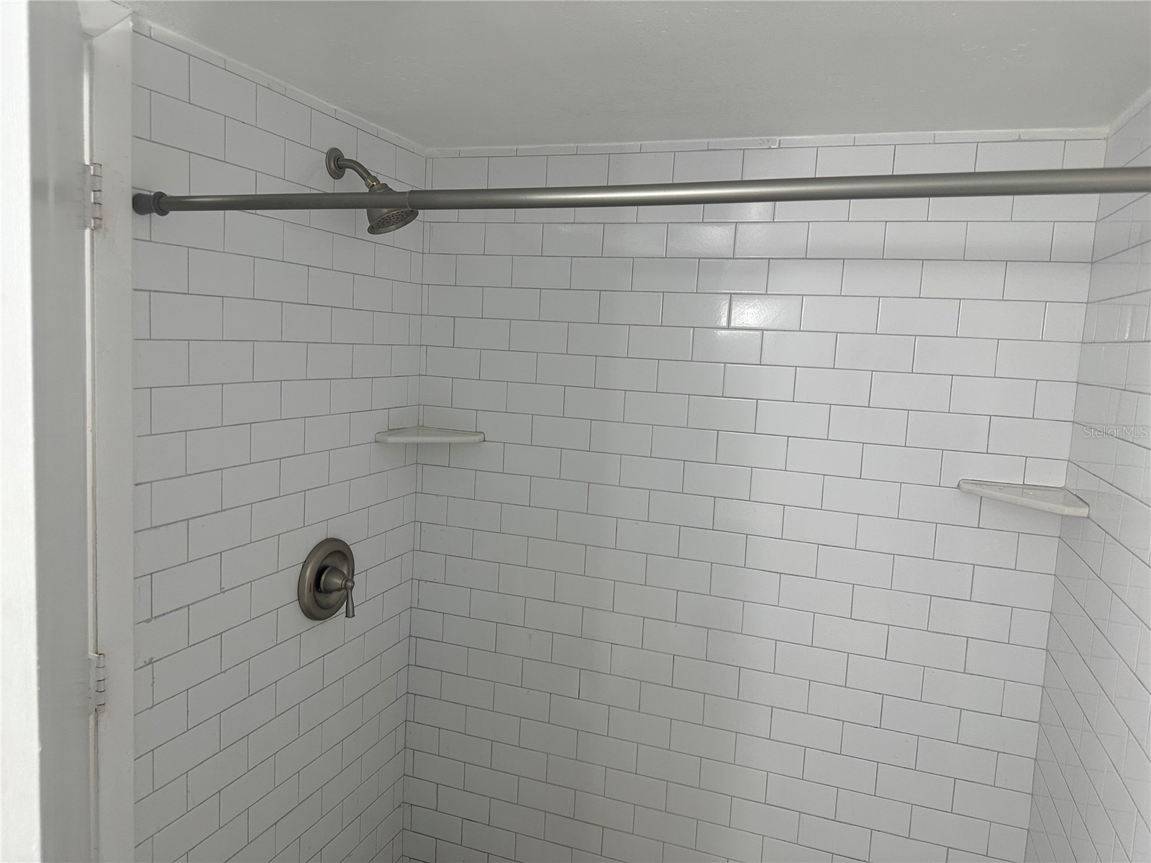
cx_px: 576
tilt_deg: -5.7
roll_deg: -3.5
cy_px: 432
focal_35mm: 24
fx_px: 798
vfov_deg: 56.8
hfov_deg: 71.6
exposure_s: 1/120
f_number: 1.78
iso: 160
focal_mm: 6.86
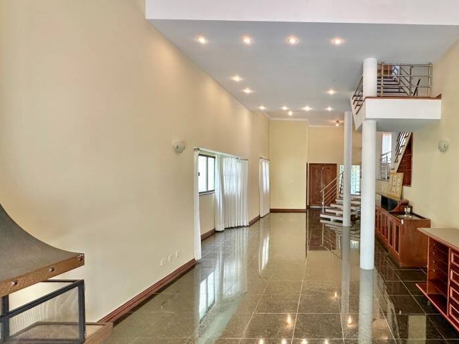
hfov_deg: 75.4
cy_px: 183
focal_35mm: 21
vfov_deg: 63.4
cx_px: 321
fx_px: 278
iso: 160
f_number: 2.2
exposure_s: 1/60
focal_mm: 2.22
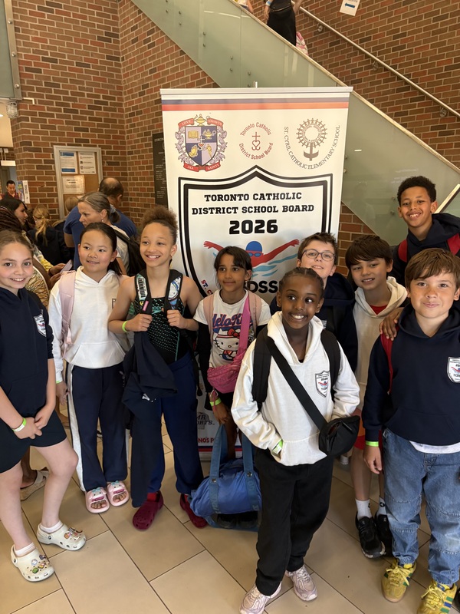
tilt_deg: -14.0
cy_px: 307
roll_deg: -0.4
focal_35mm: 26
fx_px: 461
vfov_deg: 67.3
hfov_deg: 53.1
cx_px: 230
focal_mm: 5.96
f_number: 1.6
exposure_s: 1/60
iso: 200
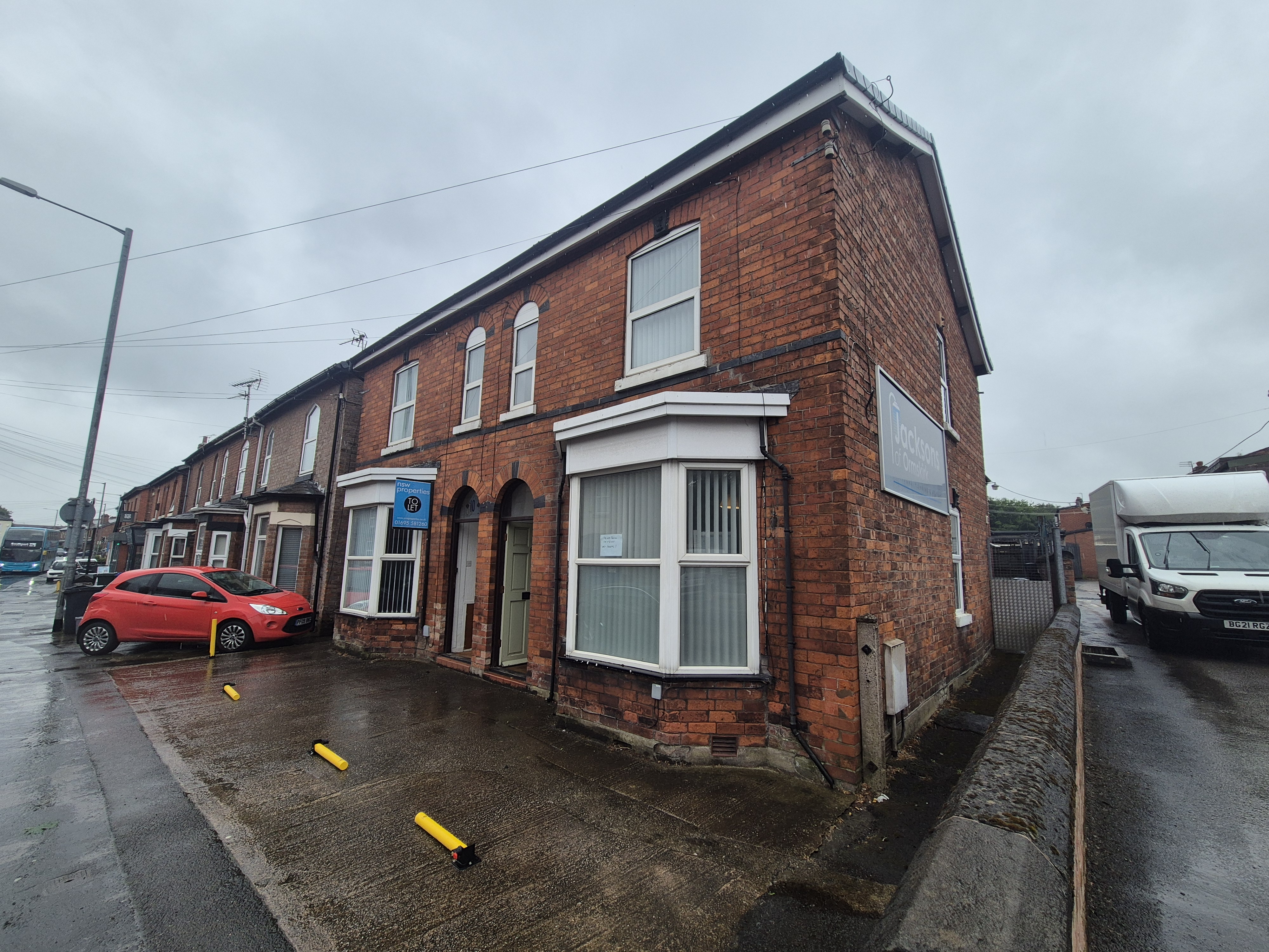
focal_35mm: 13
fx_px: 477
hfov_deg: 106.2
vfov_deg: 89.9
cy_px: 476
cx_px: 634
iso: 50
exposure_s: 1/556
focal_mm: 2.2
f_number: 2.2
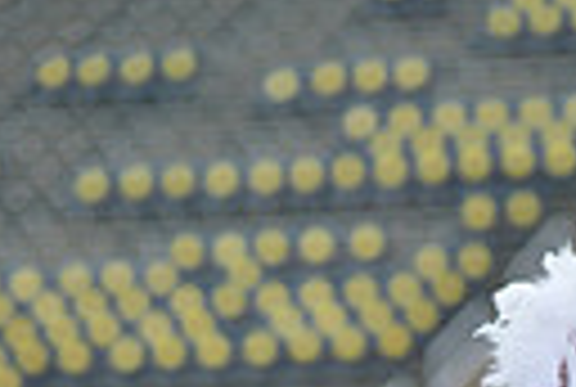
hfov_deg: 3.7
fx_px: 8981
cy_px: 1008
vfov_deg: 2.4
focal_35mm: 560
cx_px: 592
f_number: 5.6
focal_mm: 160
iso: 400
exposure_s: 1/640
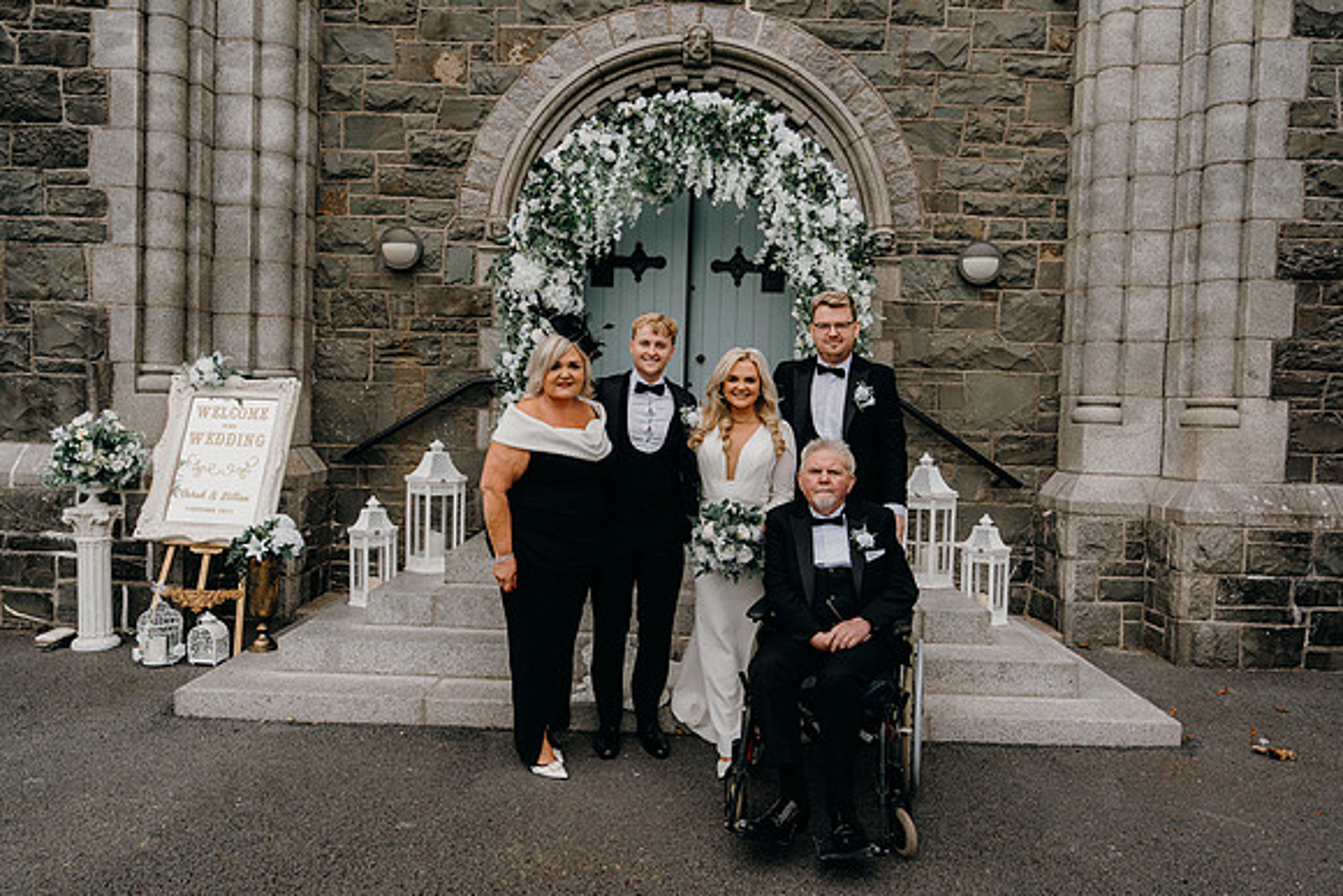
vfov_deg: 51.3
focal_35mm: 25
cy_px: 448
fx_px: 933
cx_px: 672
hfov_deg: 71.5
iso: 320
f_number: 6.3
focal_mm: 25
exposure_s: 1/200
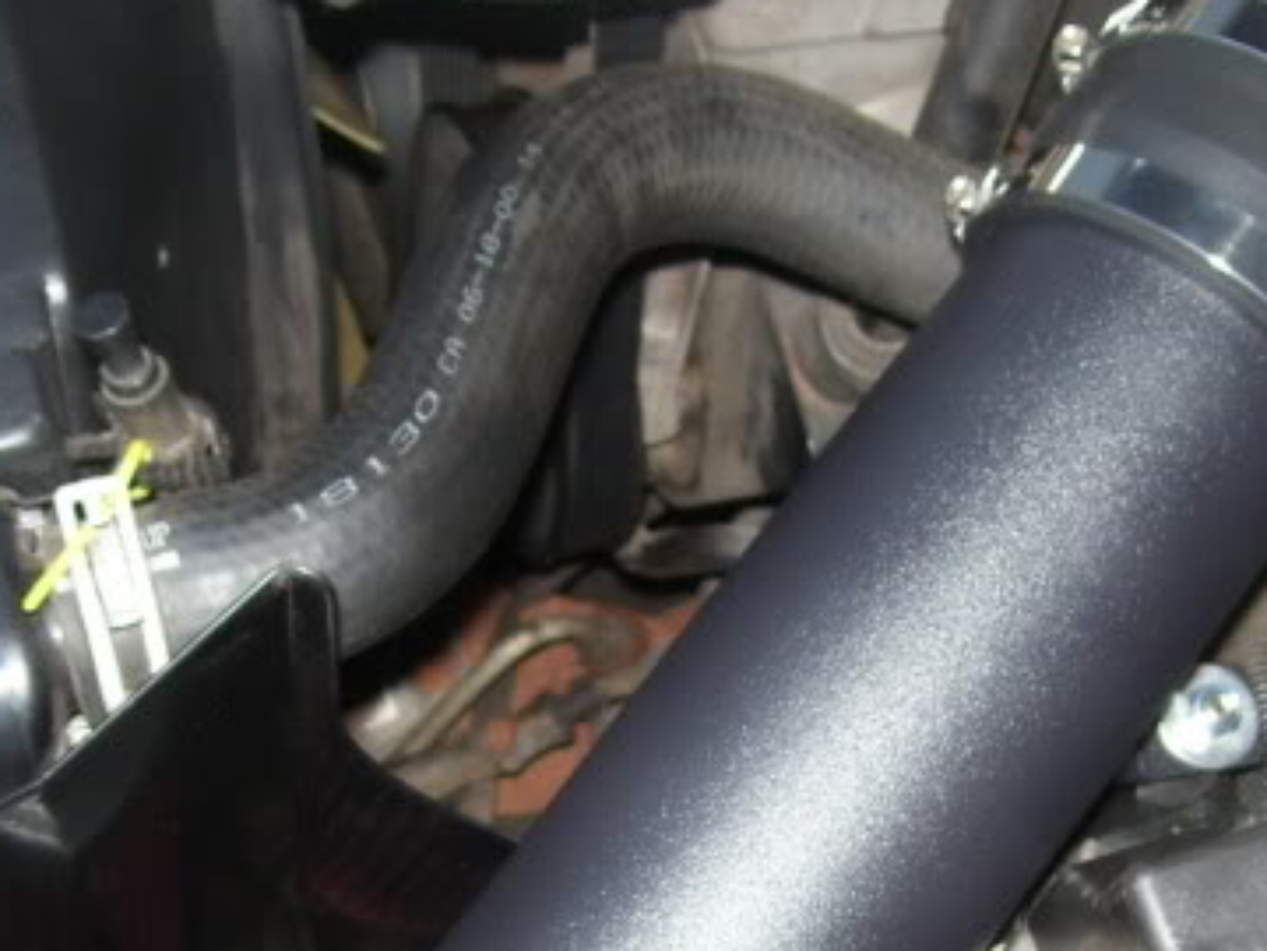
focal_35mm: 64
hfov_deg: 30.3
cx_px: 630
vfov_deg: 22.5
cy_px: 807
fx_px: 2343
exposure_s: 1/60
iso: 80
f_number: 2.7
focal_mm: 6
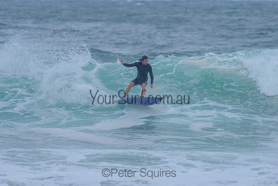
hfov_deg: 3.4
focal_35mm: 613
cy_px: 73
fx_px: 4731
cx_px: 113
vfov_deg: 2.2
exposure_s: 1/2000
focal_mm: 500
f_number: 5.6
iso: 640
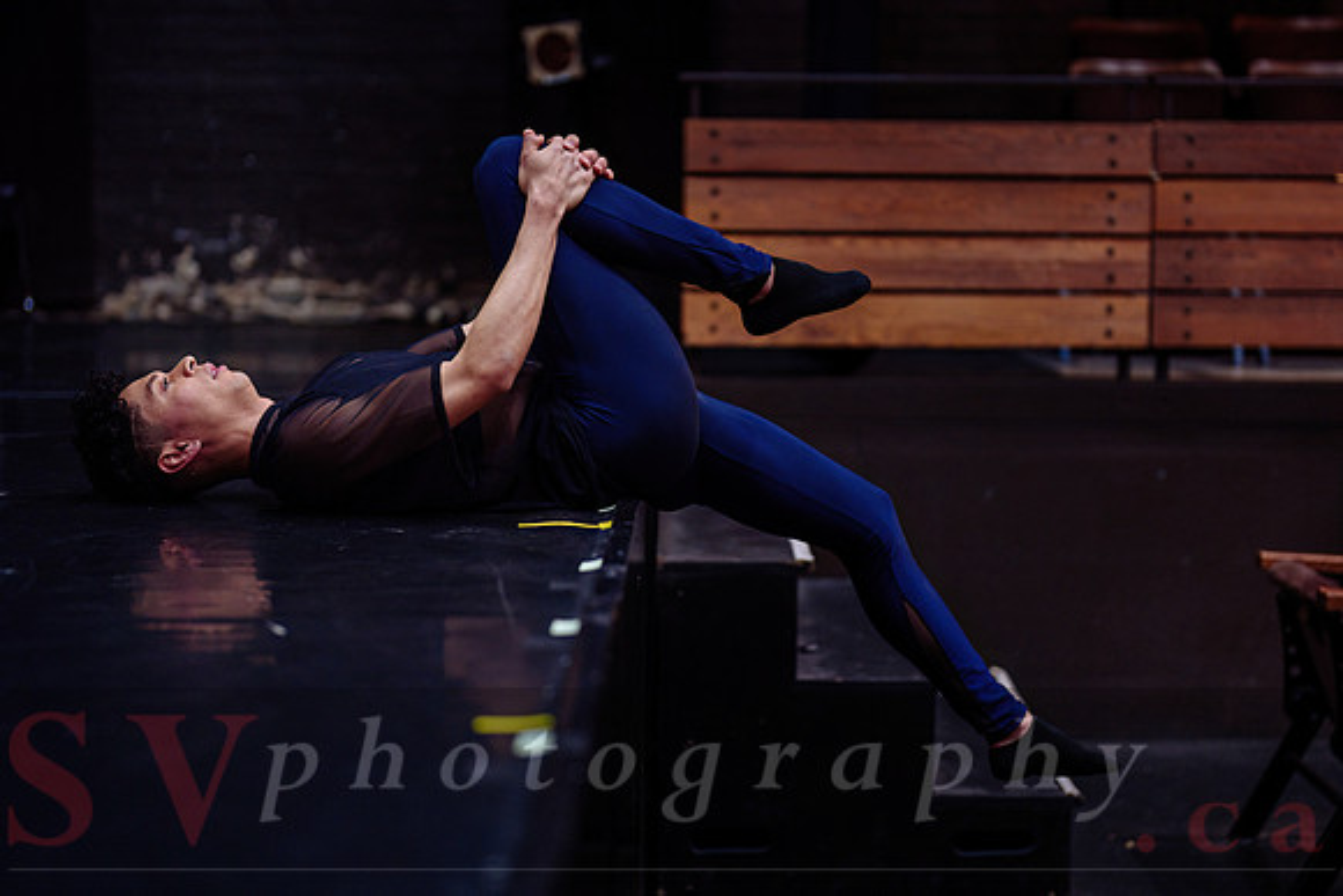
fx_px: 2364
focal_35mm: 63
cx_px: 747
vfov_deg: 21.5
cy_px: 449
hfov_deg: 31.7
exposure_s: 1/200
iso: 1000
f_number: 1.2
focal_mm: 50
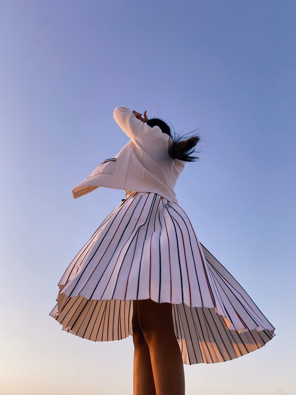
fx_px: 296
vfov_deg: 67.3
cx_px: 148
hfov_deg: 53.1
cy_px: 198
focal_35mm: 26
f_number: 1.8
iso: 32
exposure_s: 1/370
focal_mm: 4.25
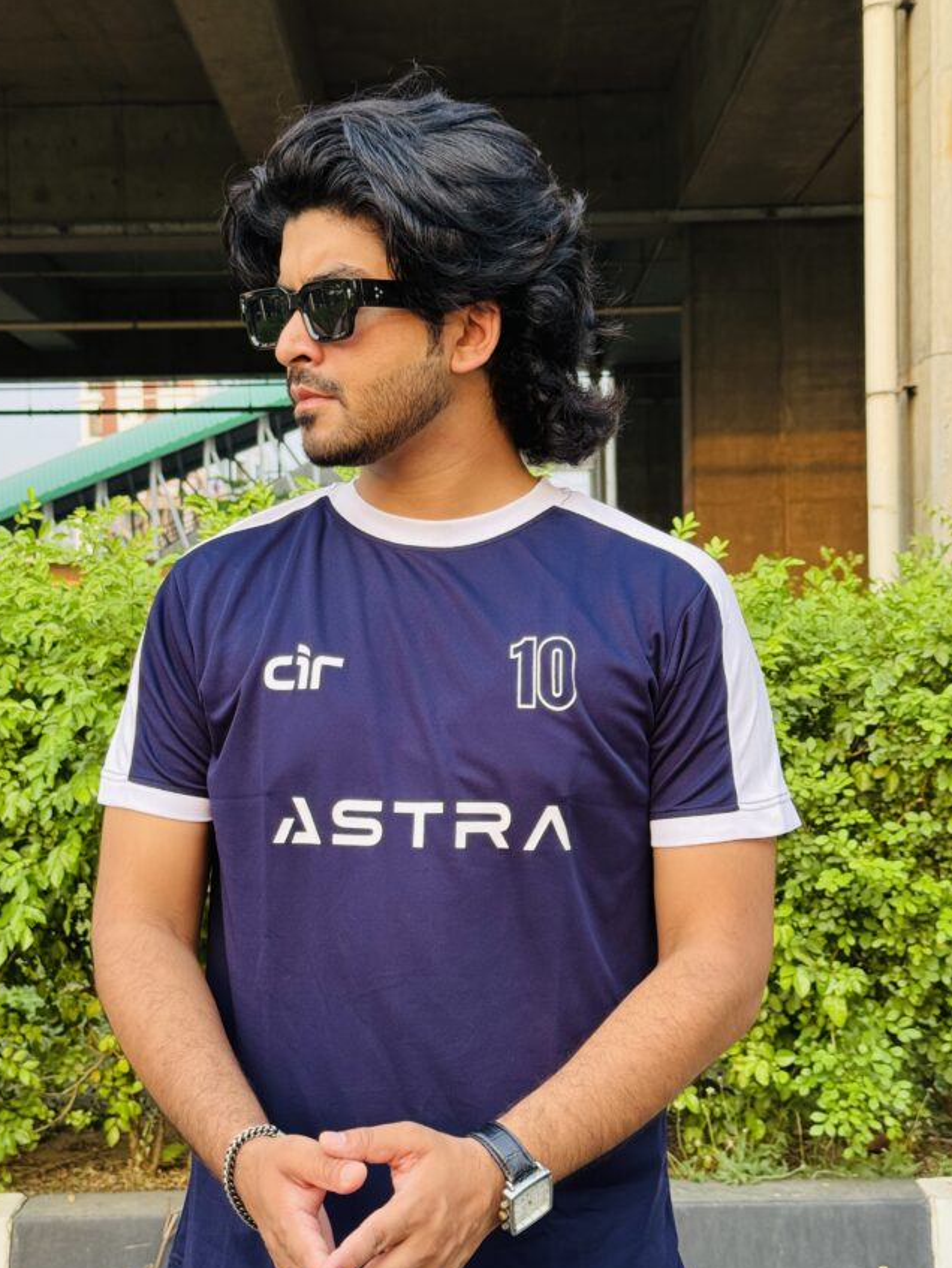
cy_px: 714
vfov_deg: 33.2
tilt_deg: -2.5
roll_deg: +1.4
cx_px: 434
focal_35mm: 58
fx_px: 2125
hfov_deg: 25.2
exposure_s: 1/173
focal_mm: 6.76
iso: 64
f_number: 1.78
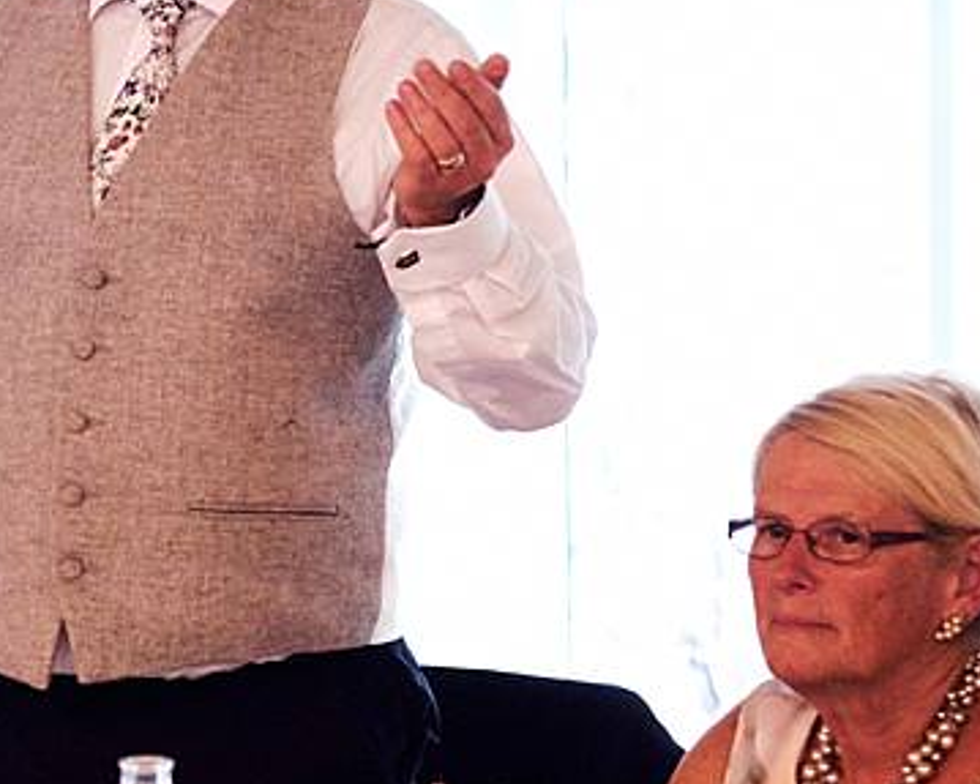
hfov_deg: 9.7
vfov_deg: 7.9
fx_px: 5683
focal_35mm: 196
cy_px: 309
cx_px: -134
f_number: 2.5
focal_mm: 50
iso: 6400
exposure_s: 1/125
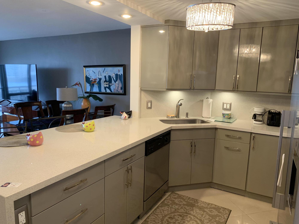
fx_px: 225
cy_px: 112
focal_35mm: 26
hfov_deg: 67.3
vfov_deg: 53.1
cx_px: 150
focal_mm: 4.25
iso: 100
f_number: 1.8
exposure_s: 1/60
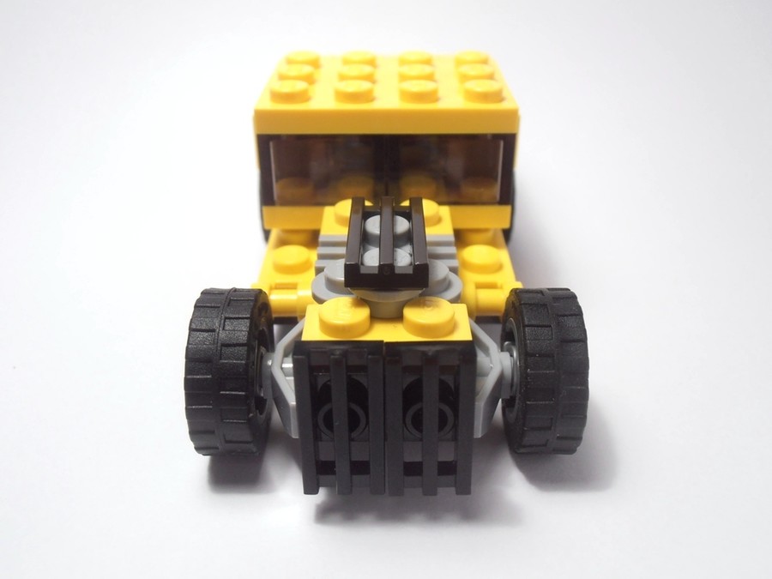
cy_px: 290
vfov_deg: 38.7
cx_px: 386
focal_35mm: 37
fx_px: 825
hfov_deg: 50.1
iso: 80
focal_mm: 6.61
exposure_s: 1/50
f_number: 3.9
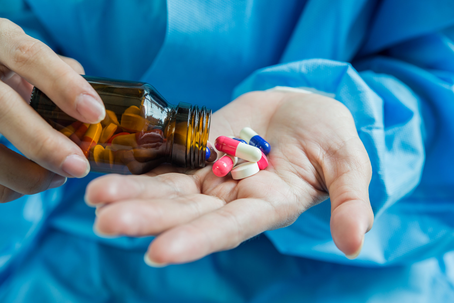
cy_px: 152
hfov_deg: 33.4
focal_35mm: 60
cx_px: 227
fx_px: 757
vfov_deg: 22.6
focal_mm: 60
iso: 250
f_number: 6.3
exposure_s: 1/100
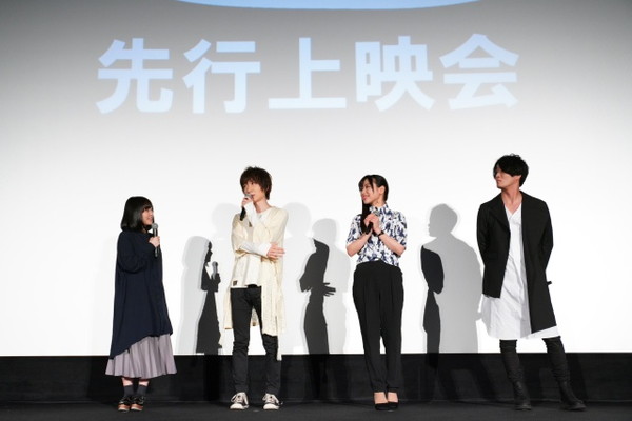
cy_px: 210
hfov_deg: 41.9
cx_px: 316
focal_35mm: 47
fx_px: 825
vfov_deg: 28.6
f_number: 5.6
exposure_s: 1/100
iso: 6400
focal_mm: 47
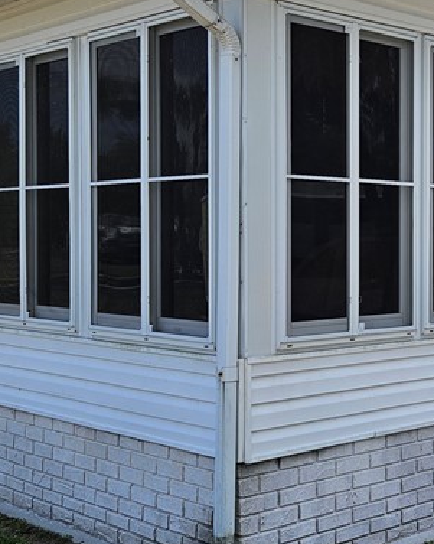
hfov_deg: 24.1
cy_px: 238
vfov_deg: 31.0
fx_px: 981
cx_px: 409
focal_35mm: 61
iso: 25
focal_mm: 5.4
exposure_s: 1/1879
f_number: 1.8
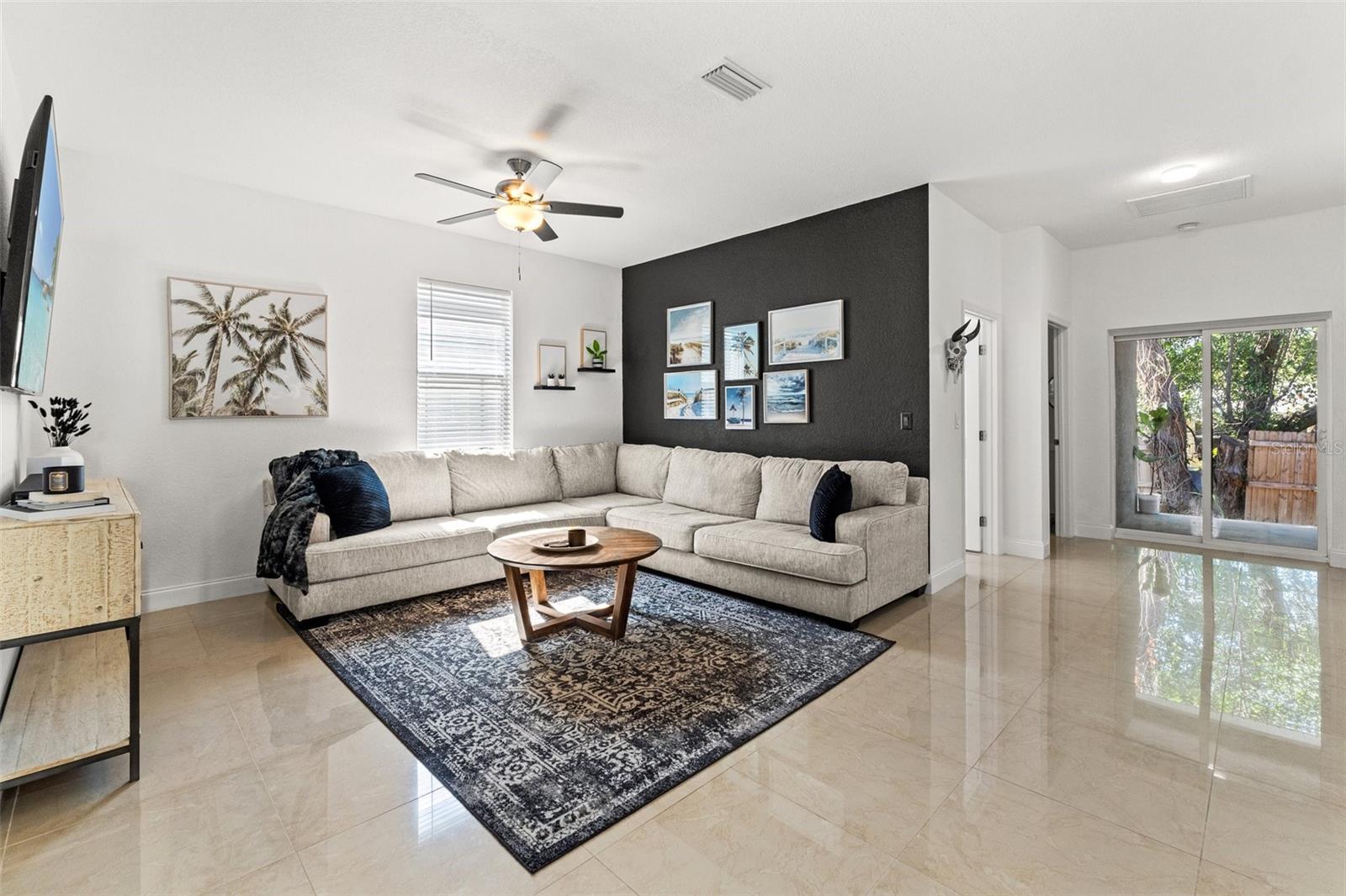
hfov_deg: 100.4
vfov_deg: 77.3
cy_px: 448
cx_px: 673
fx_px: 561
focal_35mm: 15
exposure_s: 1/13
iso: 400
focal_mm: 10
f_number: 7.1
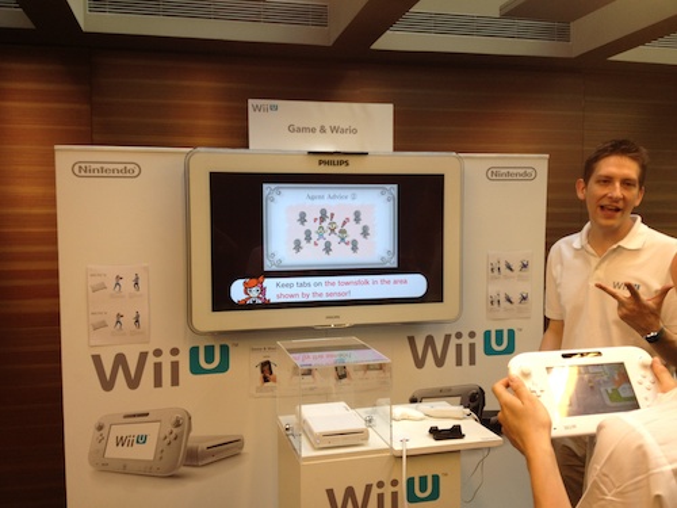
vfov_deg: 40.7
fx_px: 685
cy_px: 254
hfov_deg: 52.6
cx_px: 338
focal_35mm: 35
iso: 80
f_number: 2.4
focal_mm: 4.28
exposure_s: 1/60
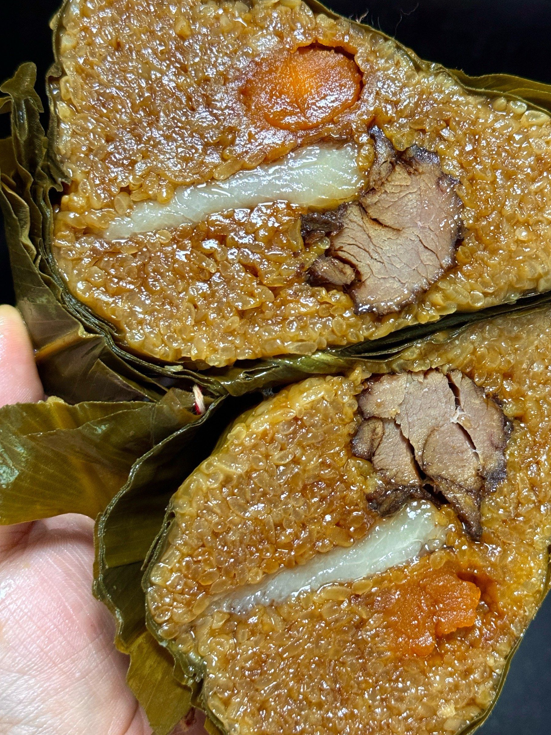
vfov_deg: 34.9
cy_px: 375
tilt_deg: -37.0
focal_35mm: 55
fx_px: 1167
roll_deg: -11.7
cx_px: 315
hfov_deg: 26.5
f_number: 1.78
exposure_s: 1/50
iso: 250
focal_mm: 6.76
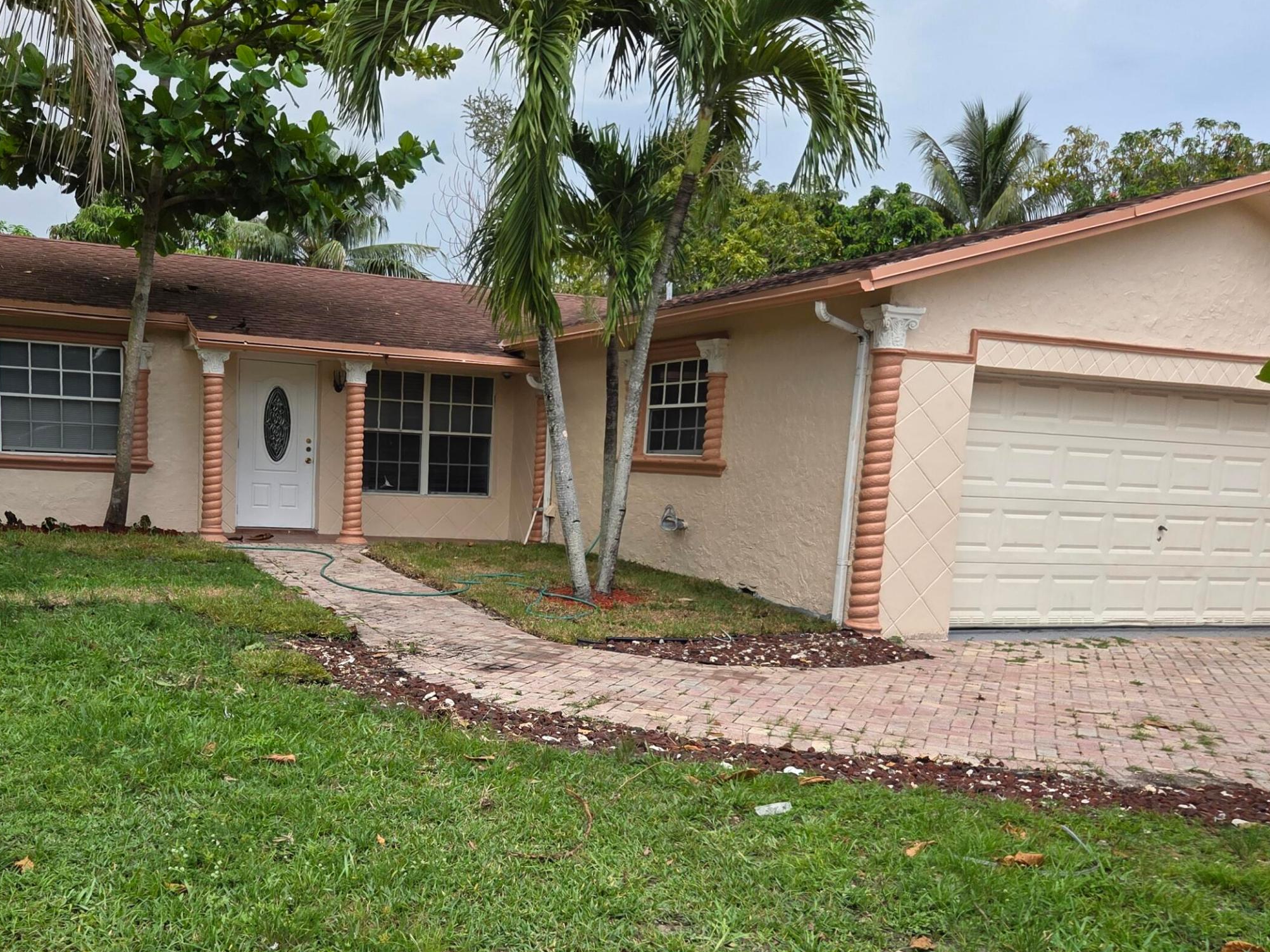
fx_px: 1211
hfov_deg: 54.9
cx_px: 502
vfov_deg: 42.6
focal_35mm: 33
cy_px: 591
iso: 80
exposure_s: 1/1441
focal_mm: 5.4
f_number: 1.8
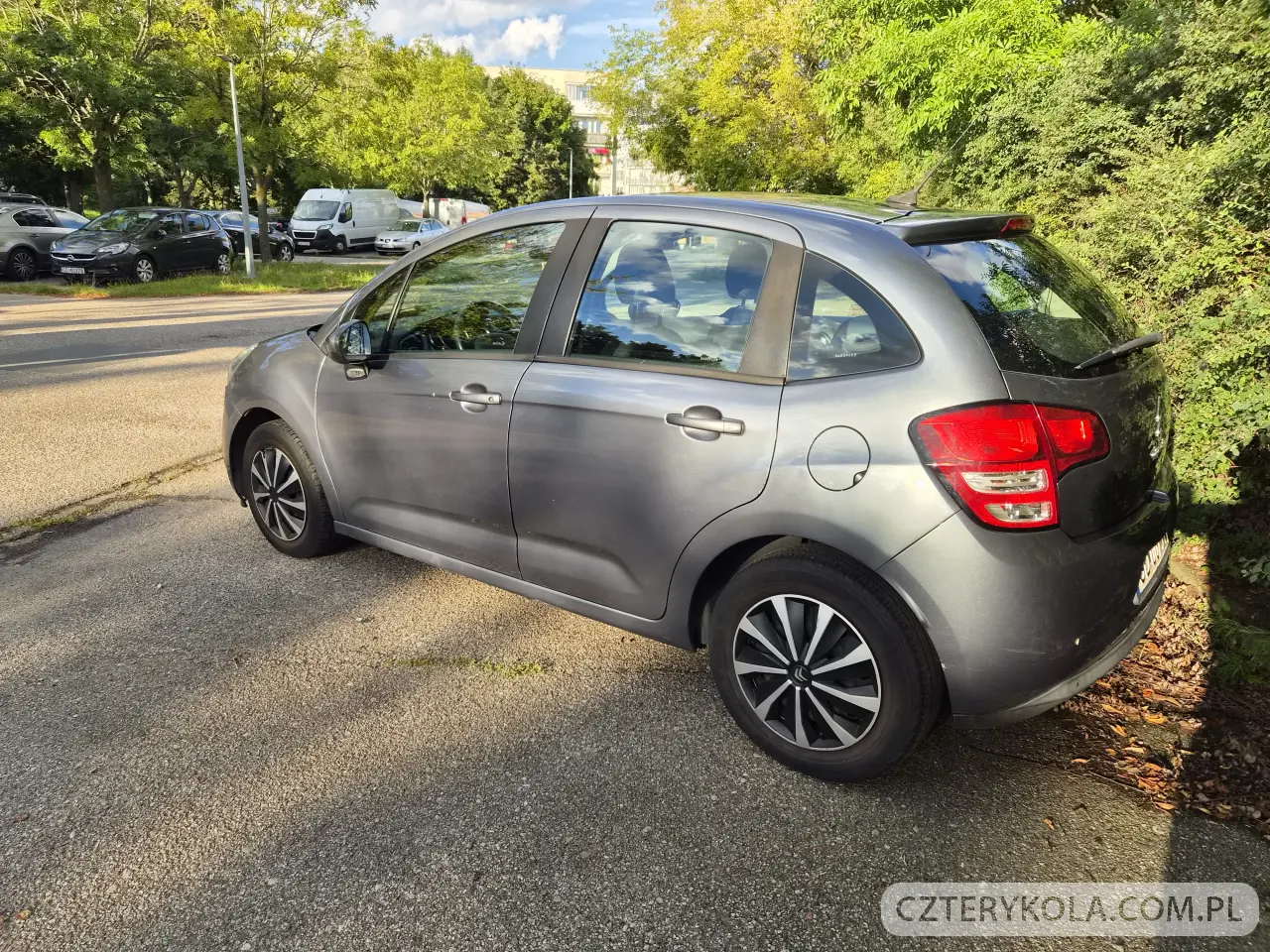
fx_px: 844
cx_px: 635
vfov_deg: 58.9
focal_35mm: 23
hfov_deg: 73.9
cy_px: 476
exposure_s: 1/1512
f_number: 1.8
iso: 80
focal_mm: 5.4
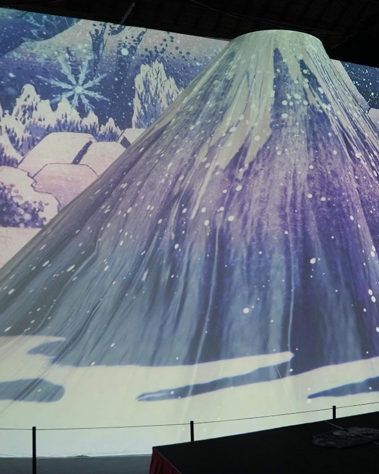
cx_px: 233
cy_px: 235
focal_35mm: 43
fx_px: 603
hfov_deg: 34.7
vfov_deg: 42.9
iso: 4000
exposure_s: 1/160
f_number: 2.8
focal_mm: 30
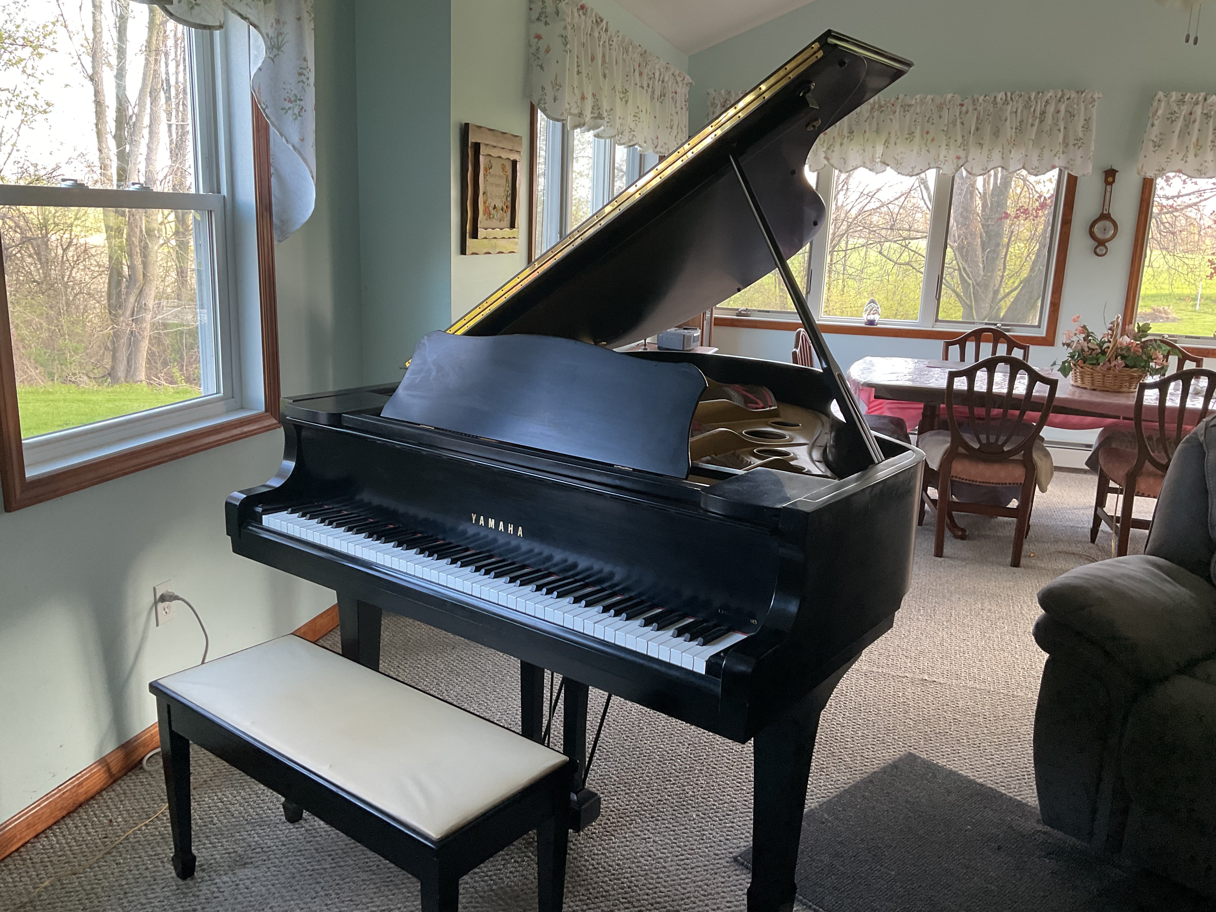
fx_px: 1019
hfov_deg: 61.7
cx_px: 608
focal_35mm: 29
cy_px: 456
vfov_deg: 48.2
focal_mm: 3
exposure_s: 1/60
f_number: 1.8
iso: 80
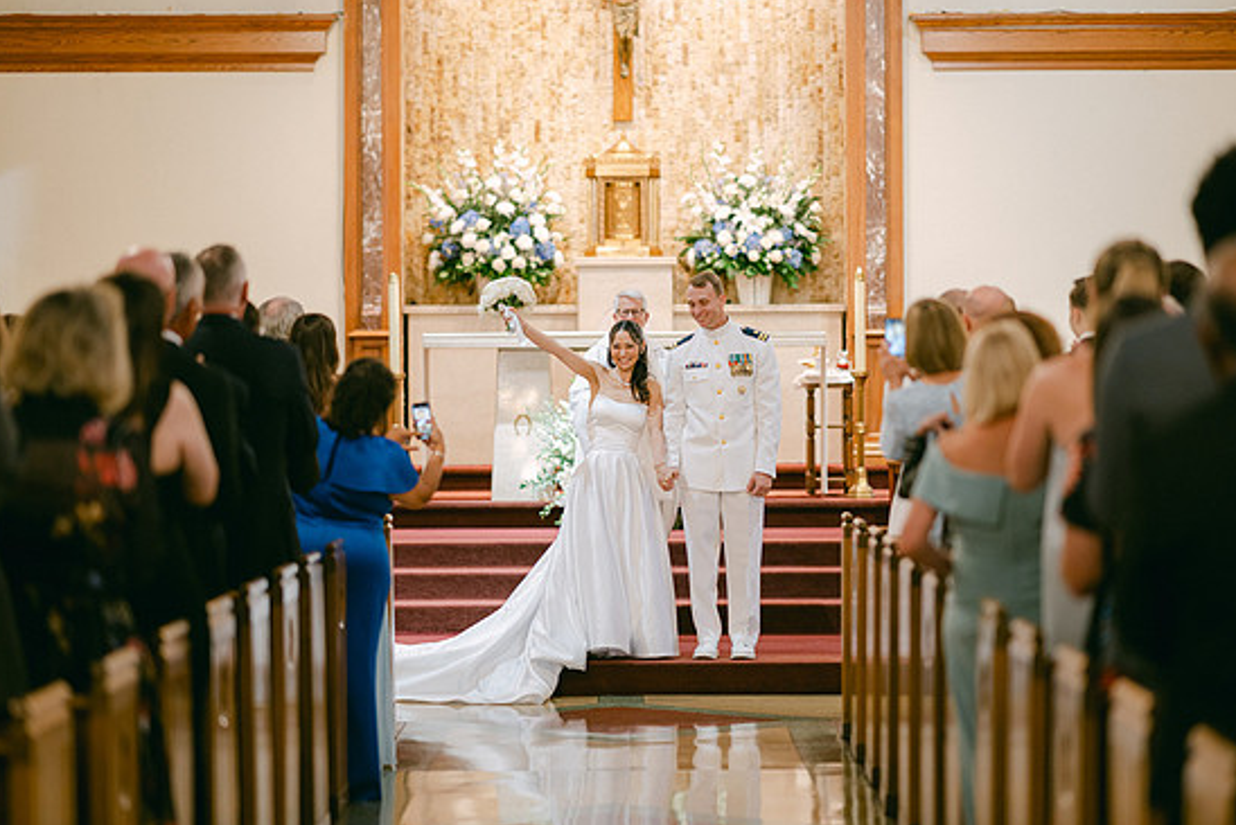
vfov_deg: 12.2
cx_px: 643
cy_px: 407
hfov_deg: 18.3
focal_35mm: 112
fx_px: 3847
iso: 400
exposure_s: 1/125
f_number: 1.4
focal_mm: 105
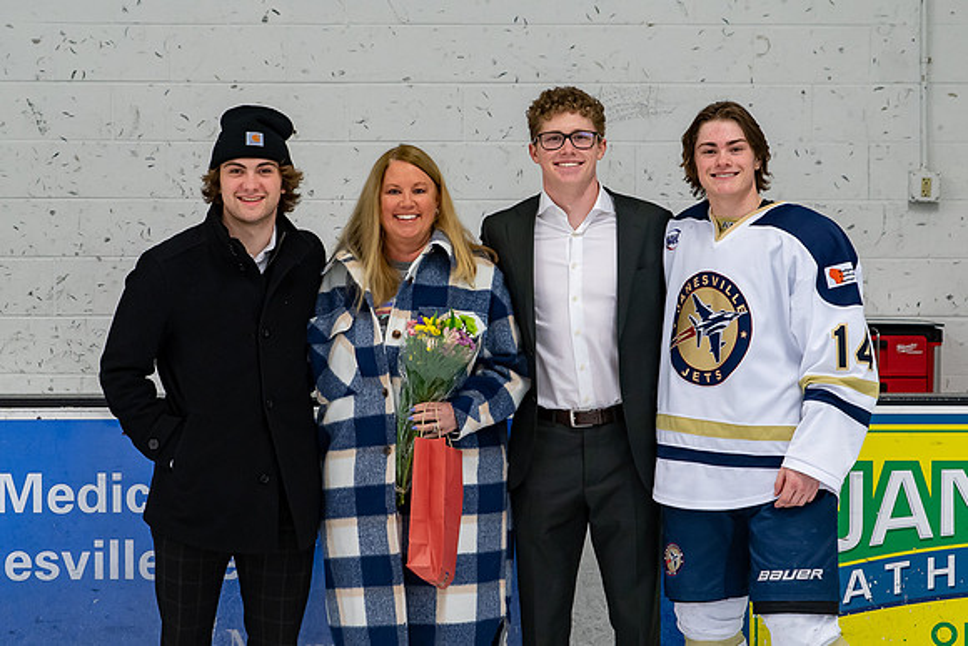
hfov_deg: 18.3
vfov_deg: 12.3
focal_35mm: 112
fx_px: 3004
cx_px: 488
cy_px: 348
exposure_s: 1/250
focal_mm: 58
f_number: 4
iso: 640
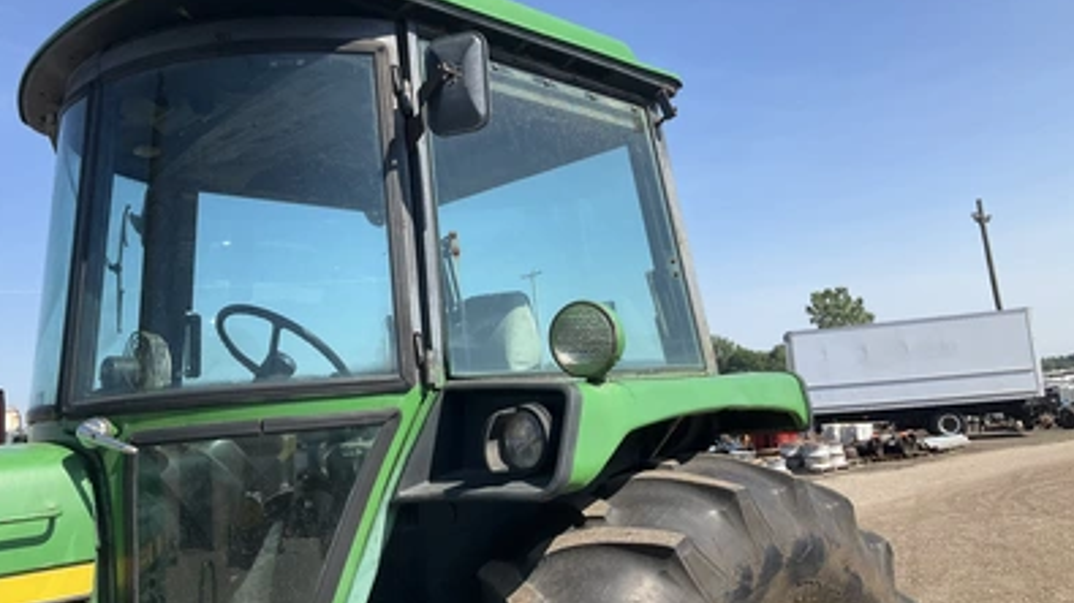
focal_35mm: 32
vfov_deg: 36.6
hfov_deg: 61.0
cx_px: 536
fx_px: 911
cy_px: 280
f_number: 1.8
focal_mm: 3
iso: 25
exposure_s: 1/1279
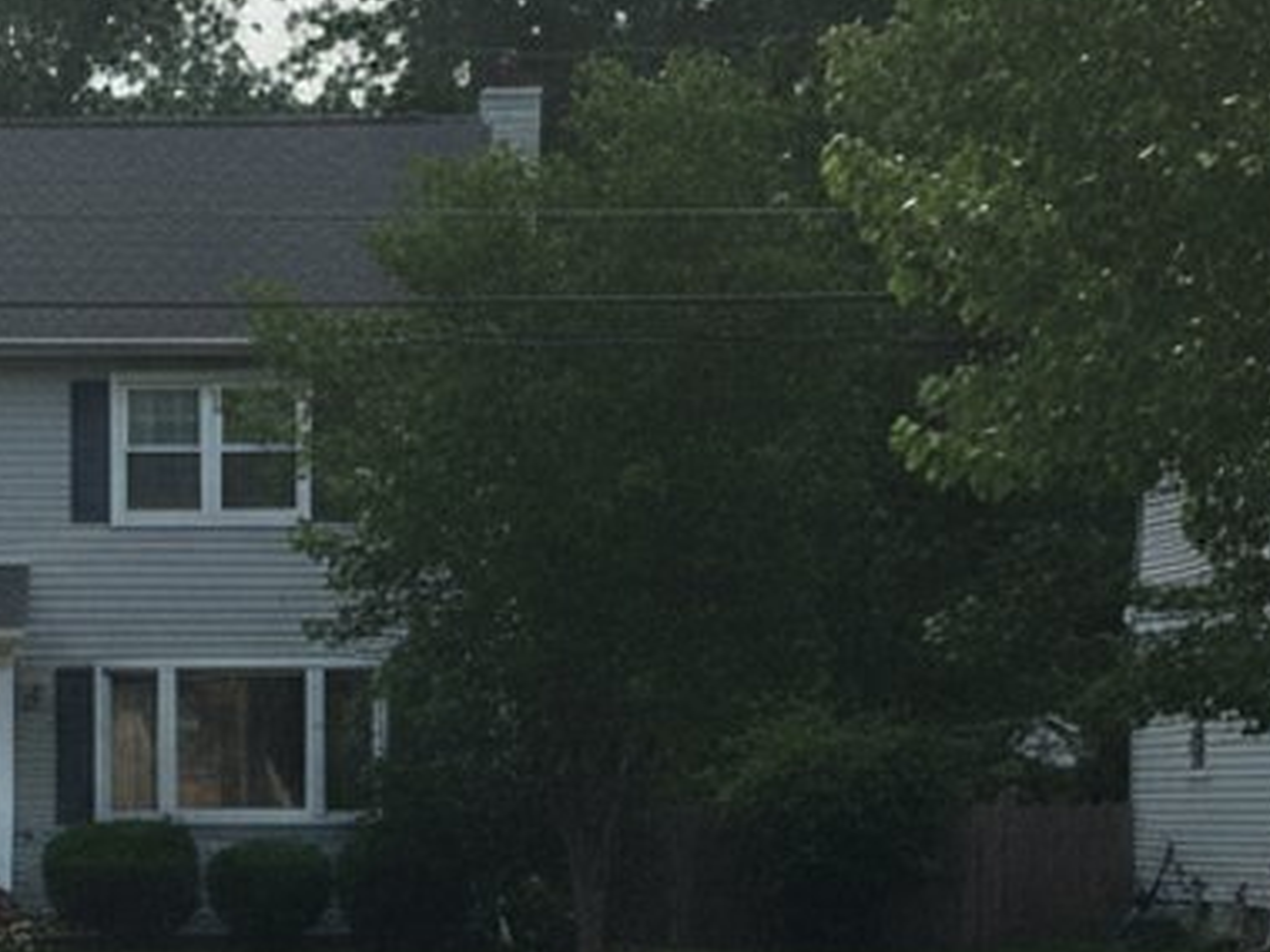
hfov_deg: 24.9
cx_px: 114
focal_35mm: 76
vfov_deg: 18.0
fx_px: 2787
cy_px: 1264
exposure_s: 1/1764
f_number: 1.68
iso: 971
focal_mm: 6.8
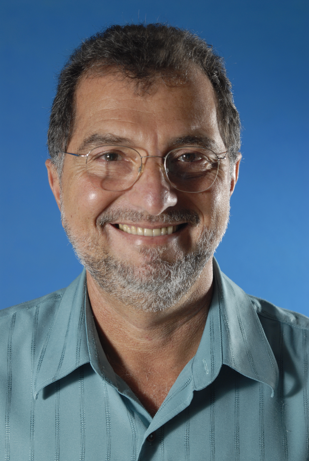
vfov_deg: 20.9
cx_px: 154
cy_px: 230
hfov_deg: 14.1
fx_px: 1252
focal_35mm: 98
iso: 200
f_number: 5.6
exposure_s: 1/60
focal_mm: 65
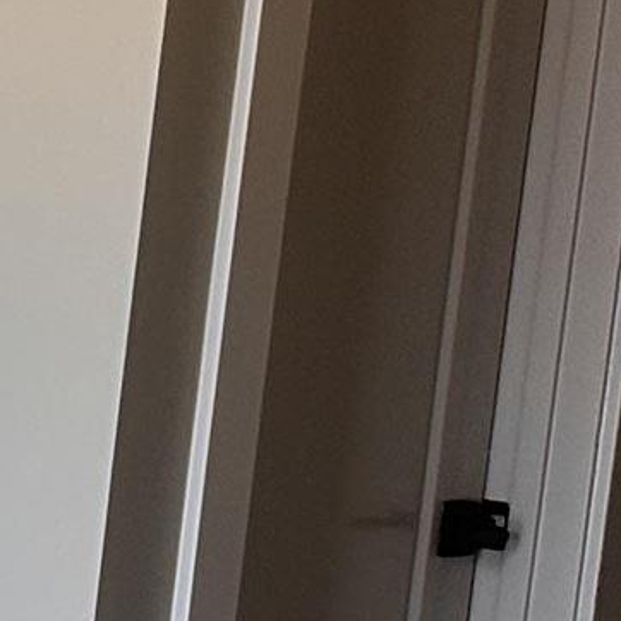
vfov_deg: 9.7
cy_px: 295
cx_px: -1702
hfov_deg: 7.5
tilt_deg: -5.8
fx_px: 3653
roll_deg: -3.4
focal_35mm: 180
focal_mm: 6.86
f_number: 1.78
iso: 125
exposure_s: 1/125
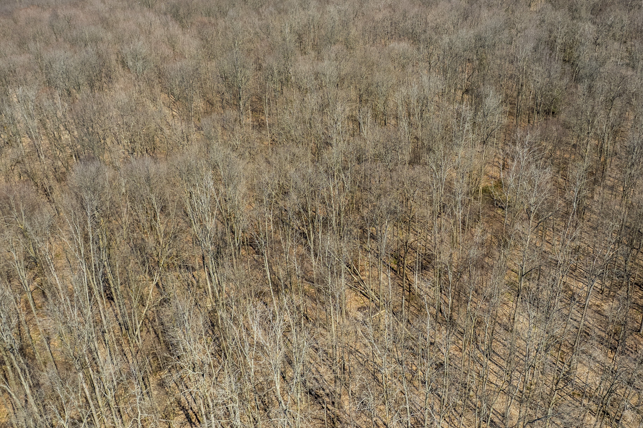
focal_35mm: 33
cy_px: 197
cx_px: 377
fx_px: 589
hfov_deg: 56.9
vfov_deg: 39.9
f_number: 2.8
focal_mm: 8.38
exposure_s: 1/1250
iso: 100
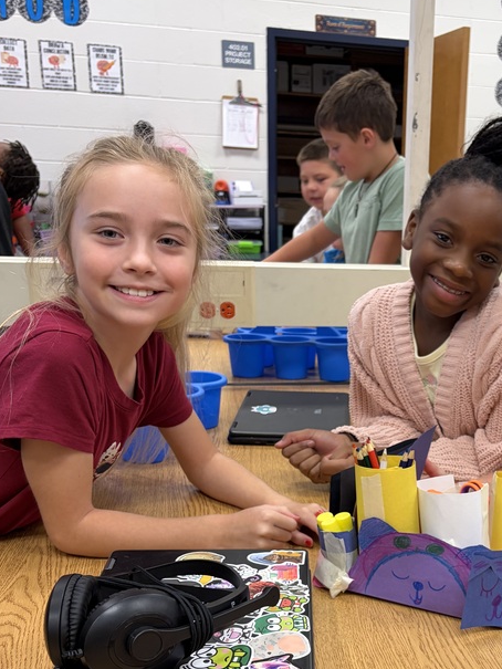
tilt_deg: -17.0
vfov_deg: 42.2
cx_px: 415
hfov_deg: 31.9
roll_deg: -2.1
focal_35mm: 44
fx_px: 850
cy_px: 461
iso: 125
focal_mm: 5.96
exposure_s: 1/60
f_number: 1.6
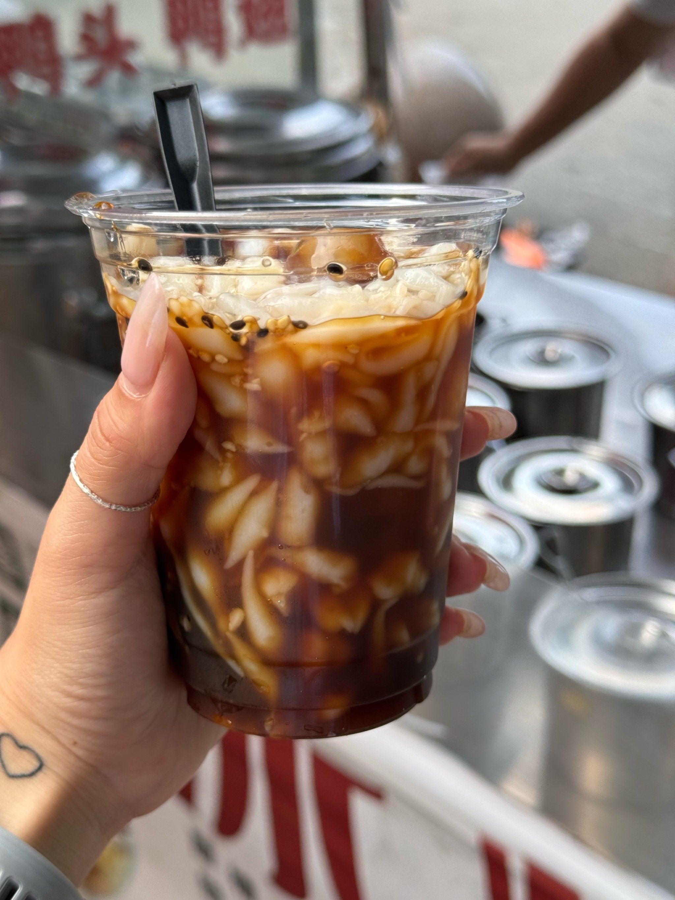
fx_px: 1248
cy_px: 450
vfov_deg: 39.7
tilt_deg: -28.9
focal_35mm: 48
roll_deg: +1.7
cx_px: 338
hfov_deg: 30.3
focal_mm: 6.76
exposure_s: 1/150
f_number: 1.78
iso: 50
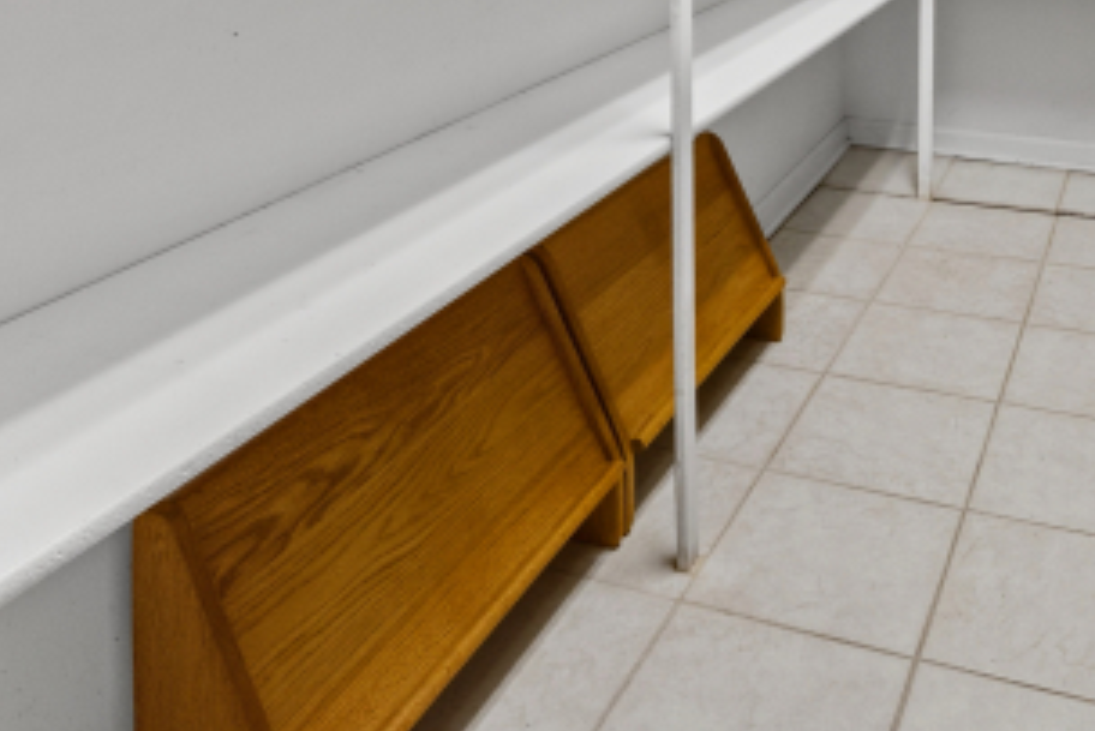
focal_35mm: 38
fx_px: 1163
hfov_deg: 48.9
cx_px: 789
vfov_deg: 29.9
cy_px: -144
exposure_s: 1/15
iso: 9000
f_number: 9
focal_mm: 15.5
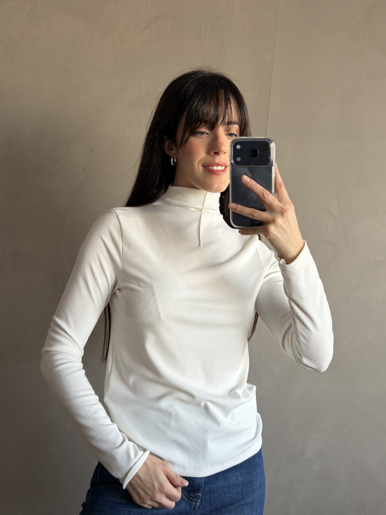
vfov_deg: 39.7
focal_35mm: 48
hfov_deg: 30.3
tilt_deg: -13.9
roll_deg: -4.2
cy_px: 258
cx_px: 193
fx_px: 714
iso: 160
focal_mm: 6.76
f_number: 1.78
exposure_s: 1/60
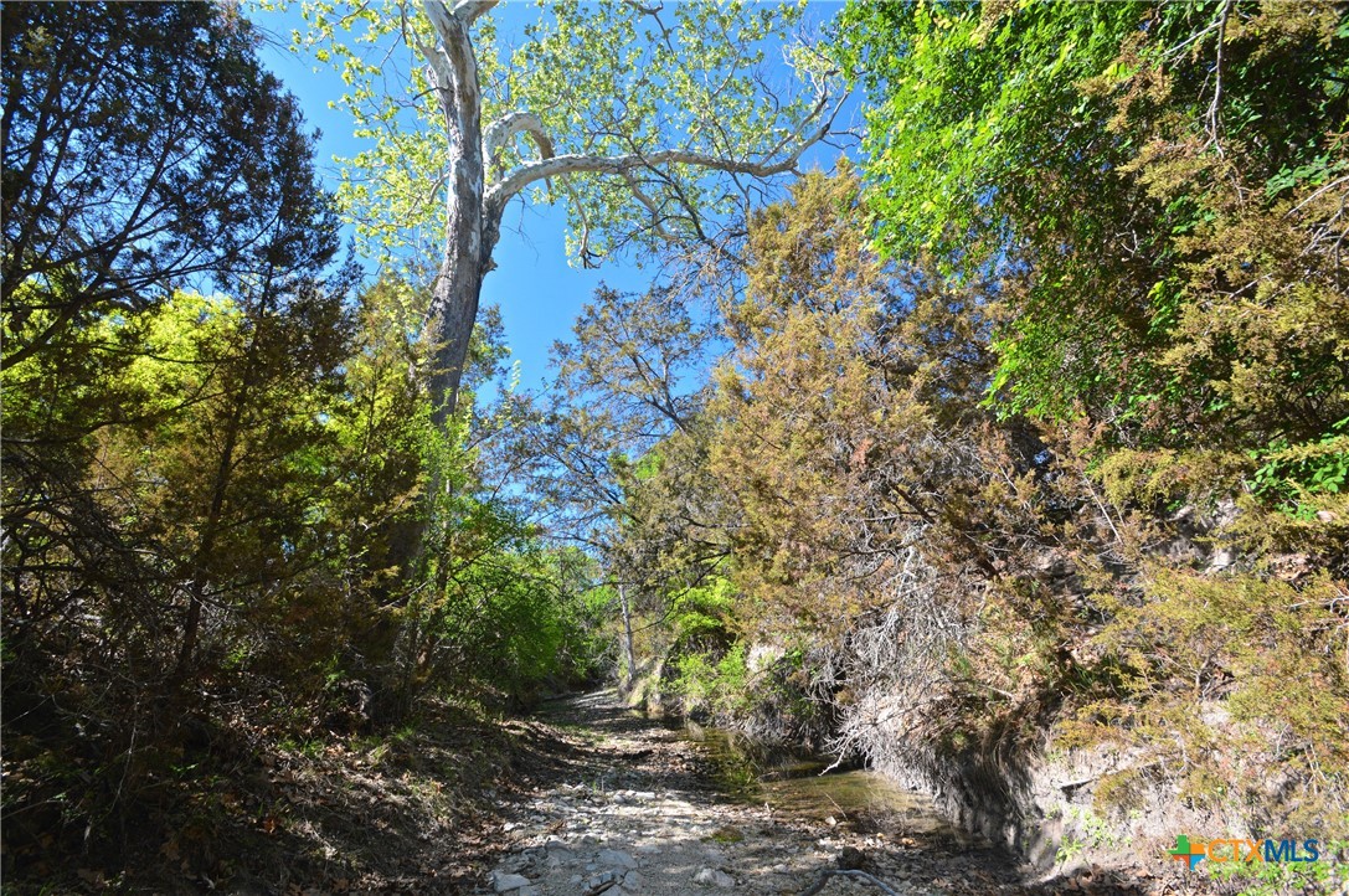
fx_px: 561
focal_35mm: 15
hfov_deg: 100.5
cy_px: 448
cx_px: 674
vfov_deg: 77.2
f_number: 9
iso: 200
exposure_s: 1/40
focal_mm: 10
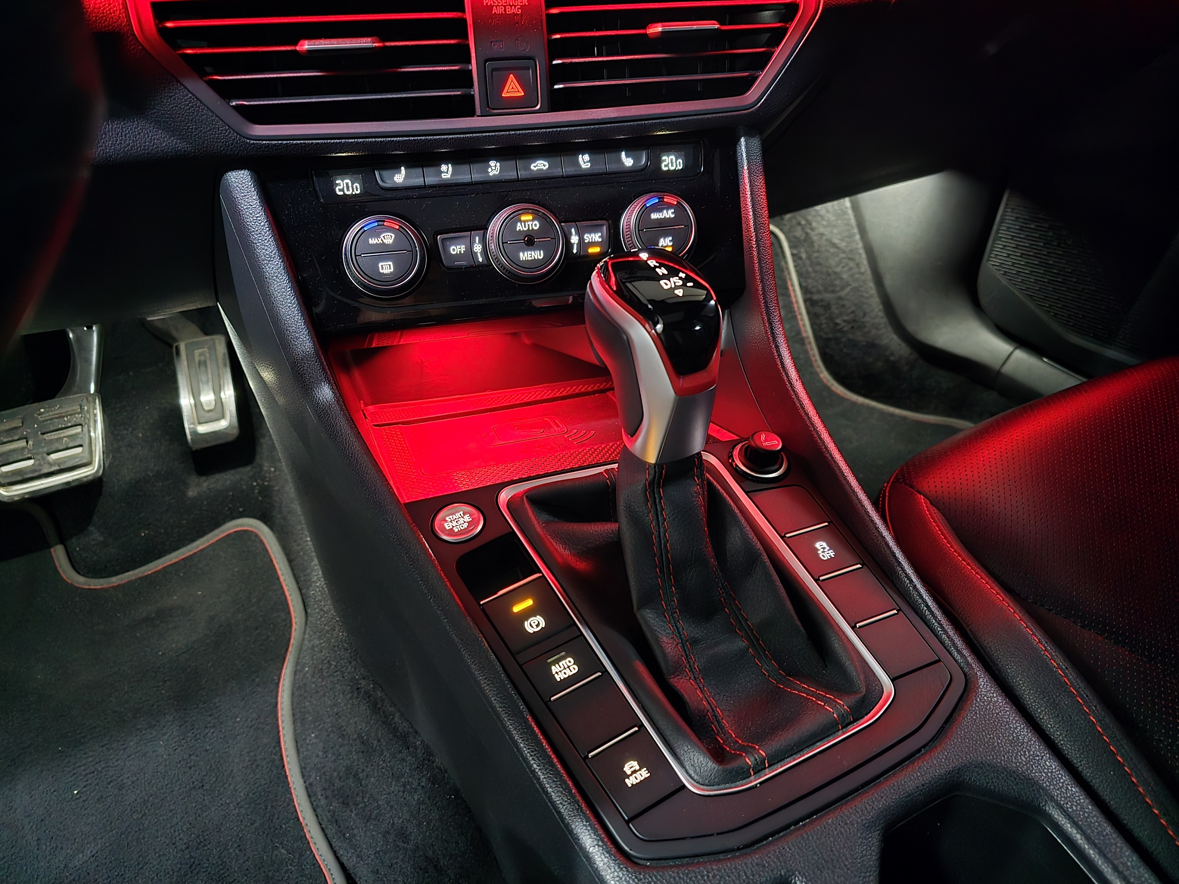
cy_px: 442
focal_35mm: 23
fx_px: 783
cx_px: 590
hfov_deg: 73.9
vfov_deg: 58.9
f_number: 1.7
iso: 3200
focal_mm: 6.3
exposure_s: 1/10.9
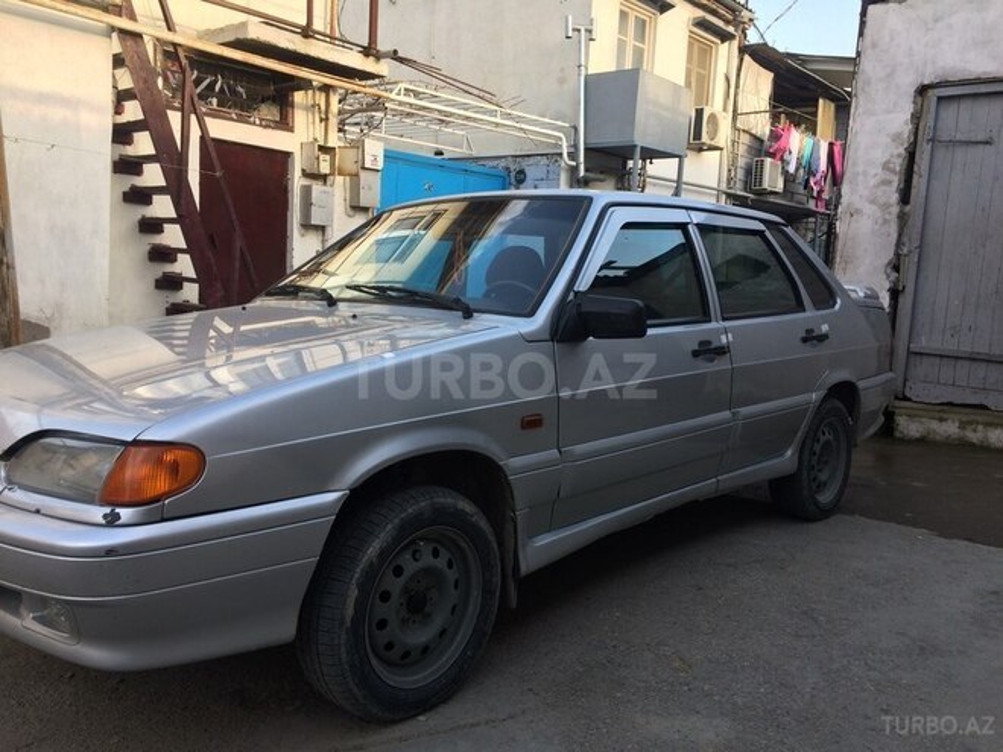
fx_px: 840
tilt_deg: -9.0
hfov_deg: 61.7
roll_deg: -1.1
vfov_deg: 48.2
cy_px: 376
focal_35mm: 29
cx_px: 502
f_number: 2.2
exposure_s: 1/210
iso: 32
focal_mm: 4.15
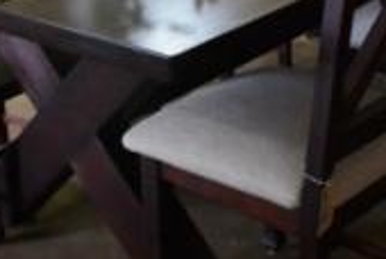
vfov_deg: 17.0
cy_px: 3
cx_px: 204
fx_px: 849
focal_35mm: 79
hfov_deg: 25.6
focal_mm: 20
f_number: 5.6
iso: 800
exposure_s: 1/25
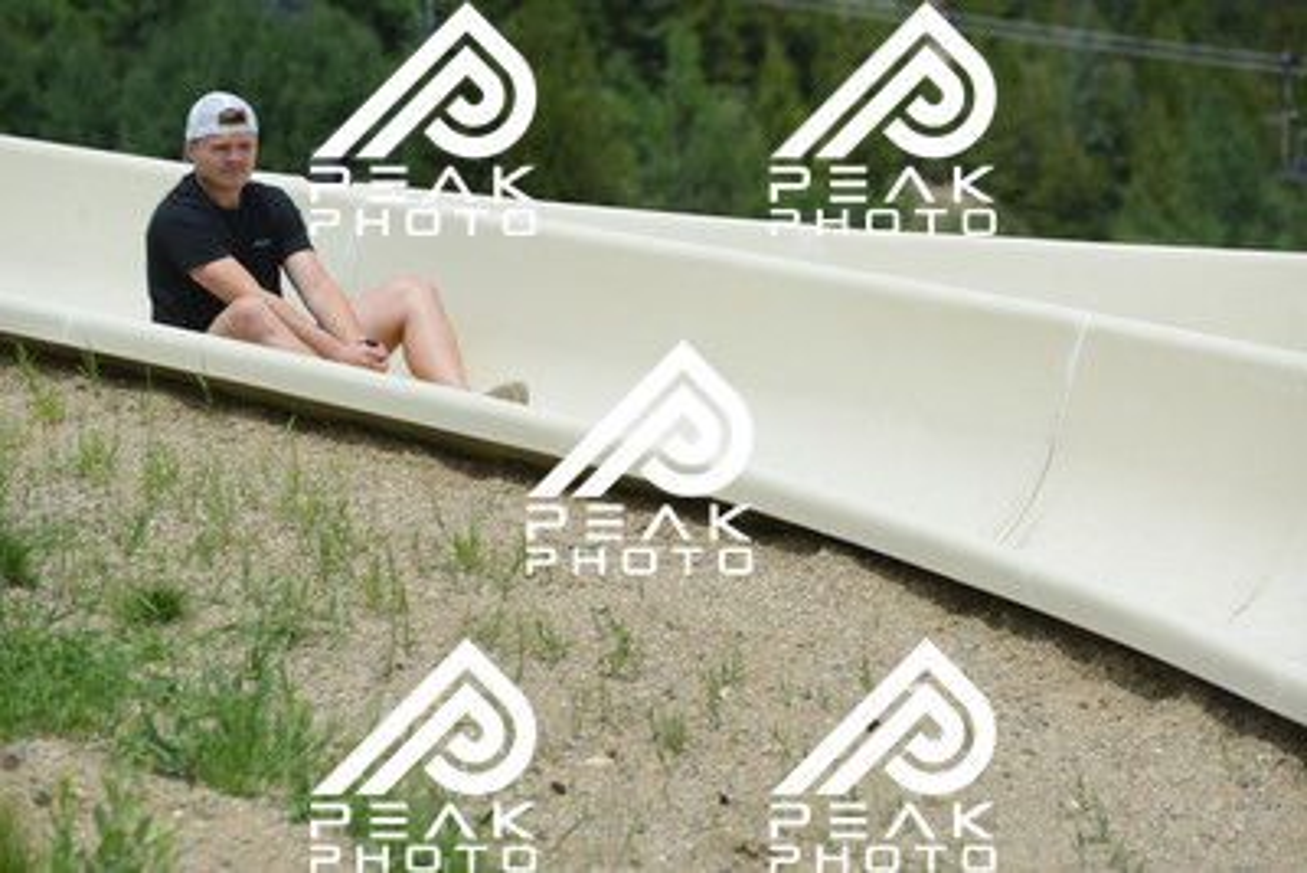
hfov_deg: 10.5
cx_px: 654
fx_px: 7082
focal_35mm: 195
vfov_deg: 7.0
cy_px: 436
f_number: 6.3
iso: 450
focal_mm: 195
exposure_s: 1/1250
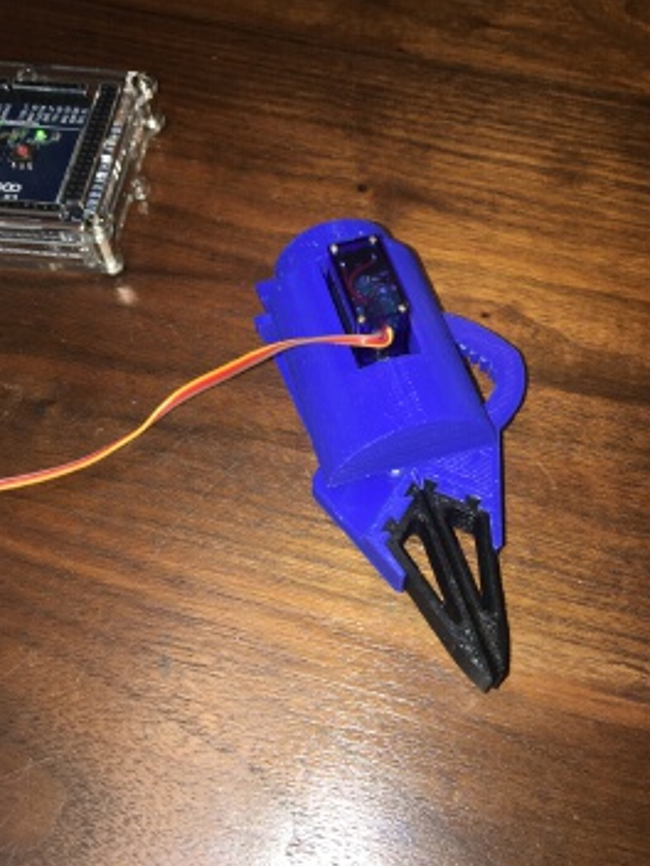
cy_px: 406
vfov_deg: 55.3
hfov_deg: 42.9
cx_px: 357
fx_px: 826
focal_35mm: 33
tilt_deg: -58.5
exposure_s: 1/30
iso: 25
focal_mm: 4.15
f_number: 2.2
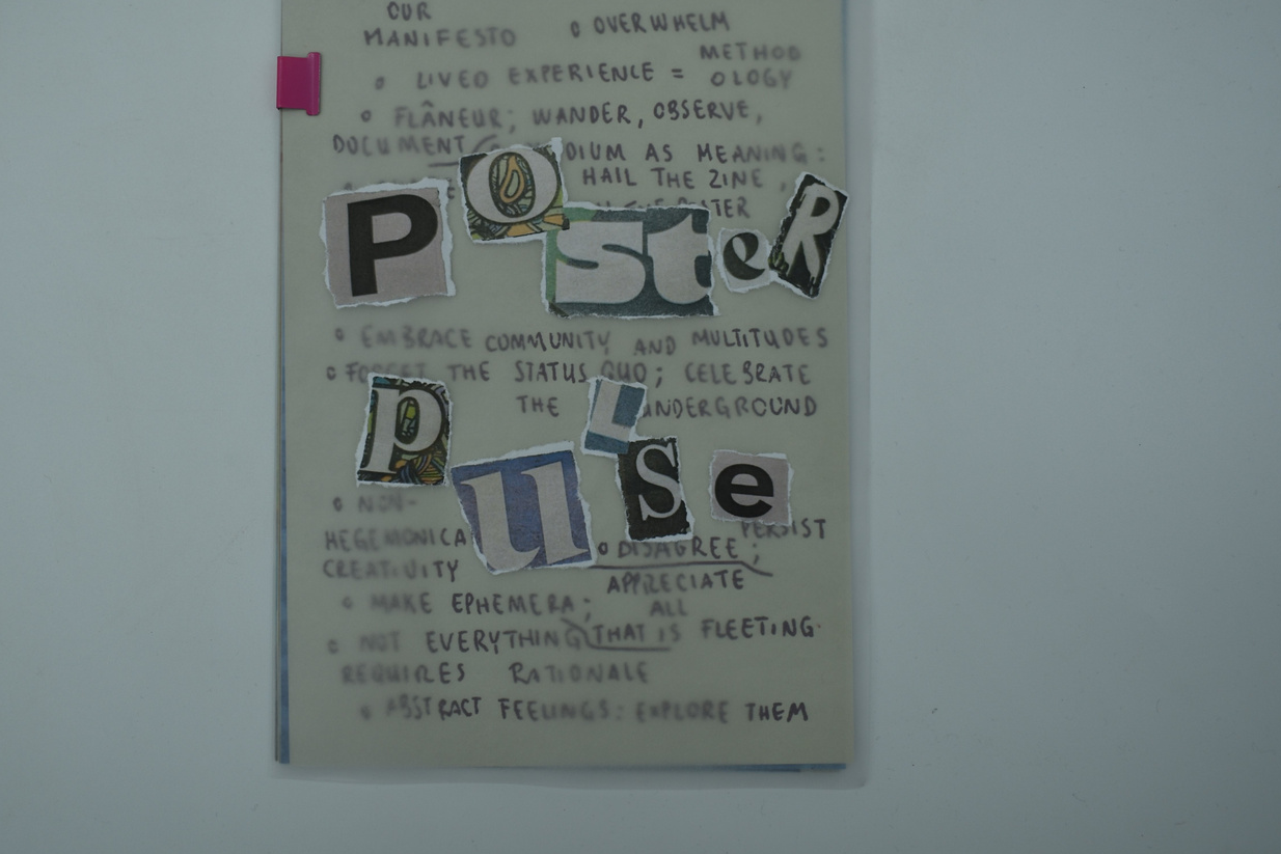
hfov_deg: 54.3
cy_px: 363
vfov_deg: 37.8
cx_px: 572
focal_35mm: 35
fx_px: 1245
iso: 100
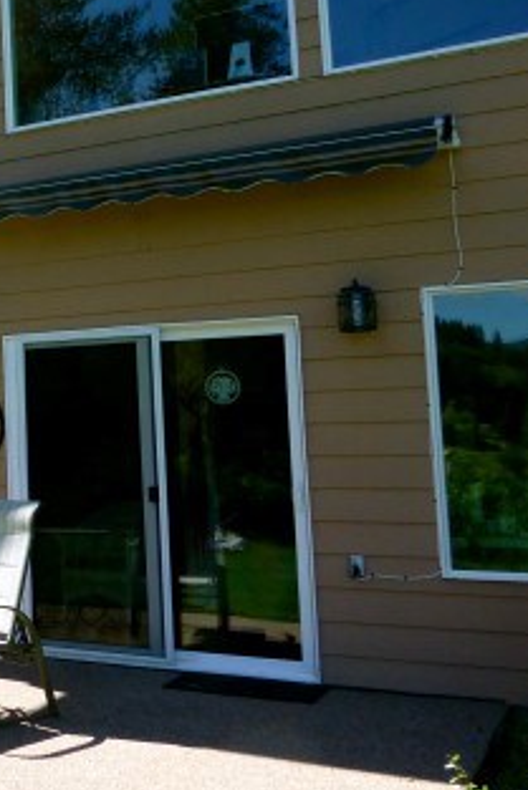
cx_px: -243
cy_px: 323
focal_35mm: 51
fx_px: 1121
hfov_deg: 22.3
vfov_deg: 38.7
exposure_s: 1/320
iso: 100
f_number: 4
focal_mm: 4.3
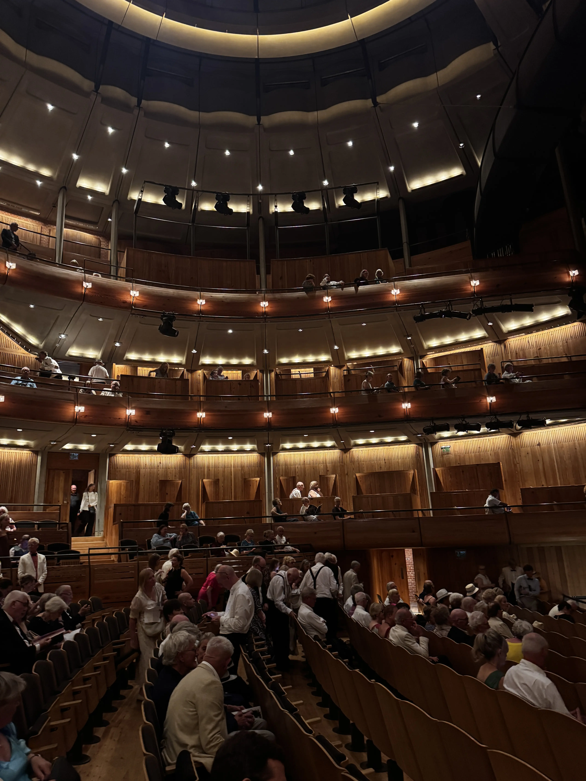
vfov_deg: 71.6
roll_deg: +2.6
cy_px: 390
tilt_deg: +15.0
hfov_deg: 56.8
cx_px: 293
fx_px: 542
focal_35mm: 24
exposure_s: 1/50
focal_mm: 6.76
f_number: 1.78
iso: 640
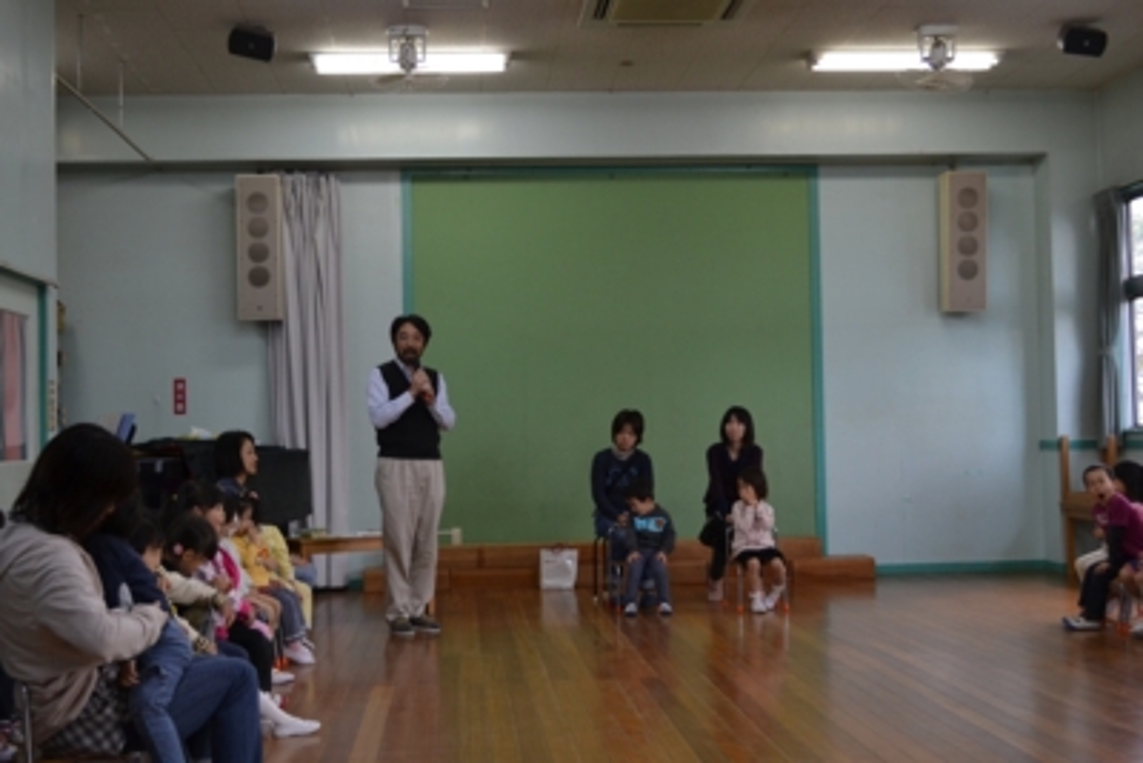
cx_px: 572
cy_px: 382
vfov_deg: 28.1
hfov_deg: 41.1
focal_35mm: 48
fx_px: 1524
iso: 400
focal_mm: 32
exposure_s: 1/60
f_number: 4.8
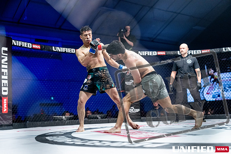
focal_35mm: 50
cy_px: 77
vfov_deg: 27.0
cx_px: 116
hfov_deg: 39.6
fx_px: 321
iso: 3200
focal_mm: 50
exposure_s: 1/1250
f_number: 2
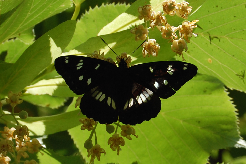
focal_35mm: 82
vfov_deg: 16.6
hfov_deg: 24.6
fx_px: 564
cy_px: 82
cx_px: 123
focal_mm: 55
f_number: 9
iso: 200
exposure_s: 1/320
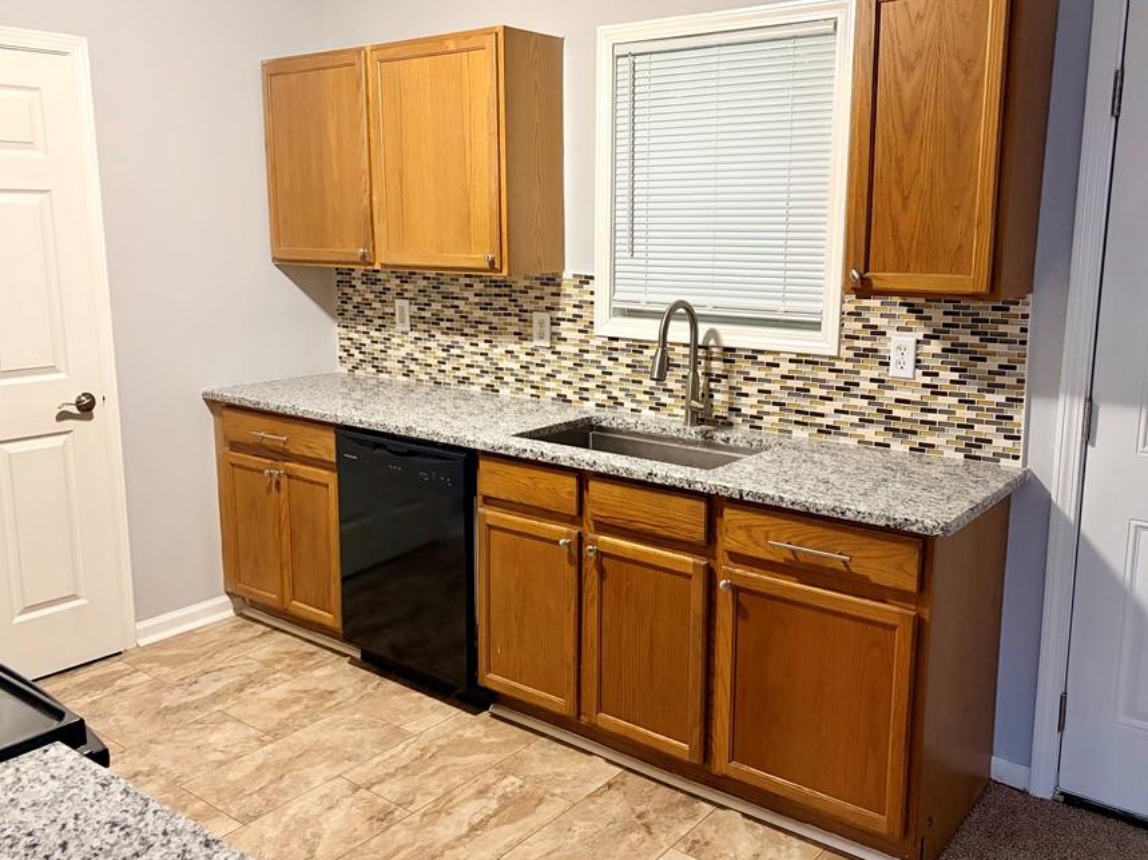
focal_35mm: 31
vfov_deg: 45.4
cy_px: 401
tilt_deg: -9.9
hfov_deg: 58.4
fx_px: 1028
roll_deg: +0.1
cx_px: 579
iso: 500
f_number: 1.6
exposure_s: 1/40
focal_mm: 5.96
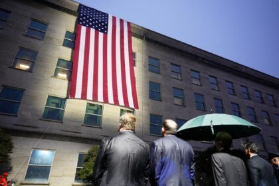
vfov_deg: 55.1
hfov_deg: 76.1
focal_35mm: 23
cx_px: 140
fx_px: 178
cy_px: 93
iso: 4000
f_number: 2.8
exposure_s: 1/1000
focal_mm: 23
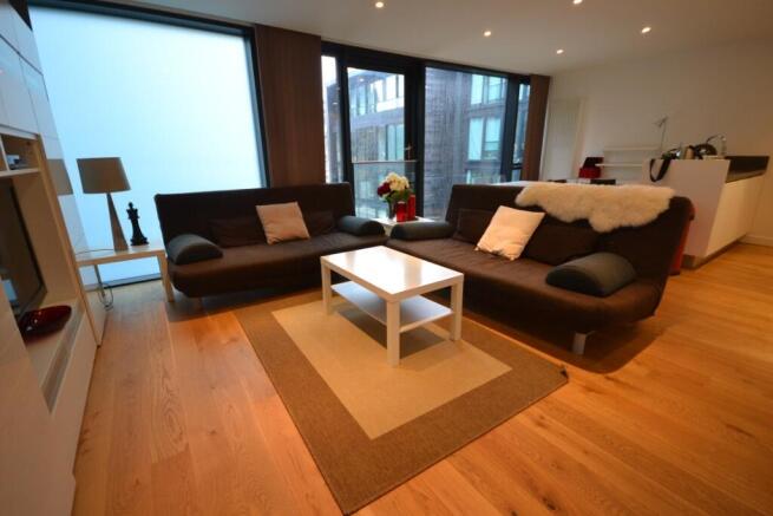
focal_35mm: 15
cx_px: 386
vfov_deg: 77.4
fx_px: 322
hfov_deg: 100.4
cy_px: 258
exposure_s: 1/60
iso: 720
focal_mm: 10
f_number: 4
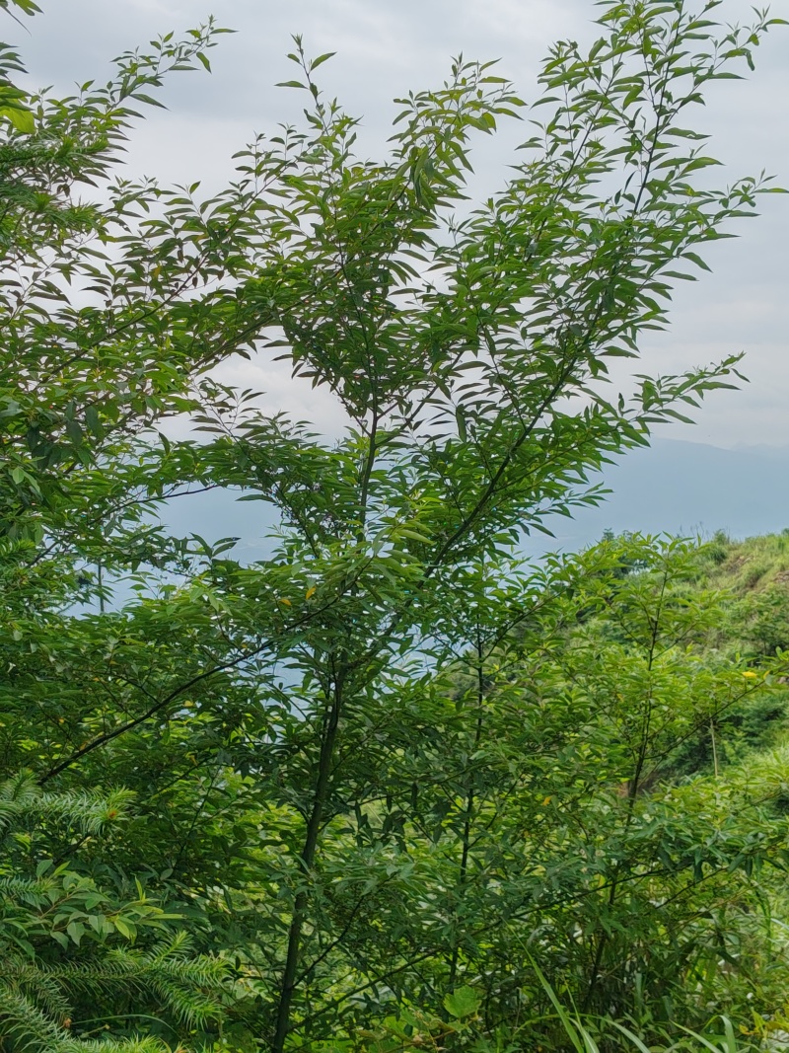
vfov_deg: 37.5
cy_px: 526
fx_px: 1550
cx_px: 394
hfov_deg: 28.6
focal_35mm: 51
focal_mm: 4.84
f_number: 1.88
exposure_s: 1/1543
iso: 100
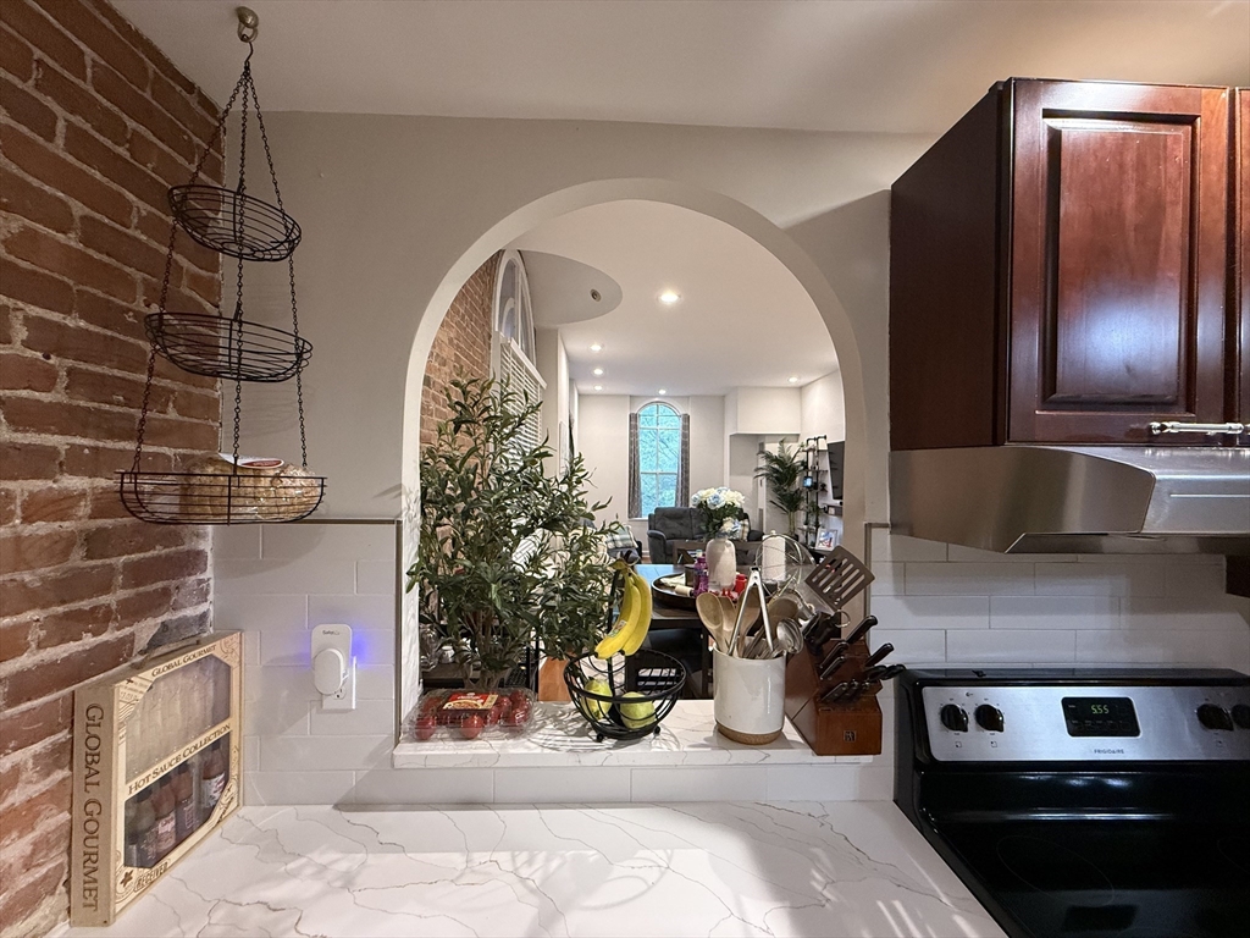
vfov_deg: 85.7
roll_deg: -0.3
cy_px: 469
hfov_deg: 102.1
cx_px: 625
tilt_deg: +1.5
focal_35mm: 14
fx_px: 506
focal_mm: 2.22
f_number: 2.2
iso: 400
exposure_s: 1/60
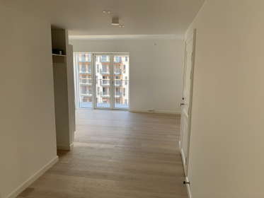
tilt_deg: -8.9
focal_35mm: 26
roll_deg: -1.1
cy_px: 99
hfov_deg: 67.3
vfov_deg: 53.1
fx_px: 198
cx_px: 132
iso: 40
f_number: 1.8
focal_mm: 4.25
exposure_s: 1/122
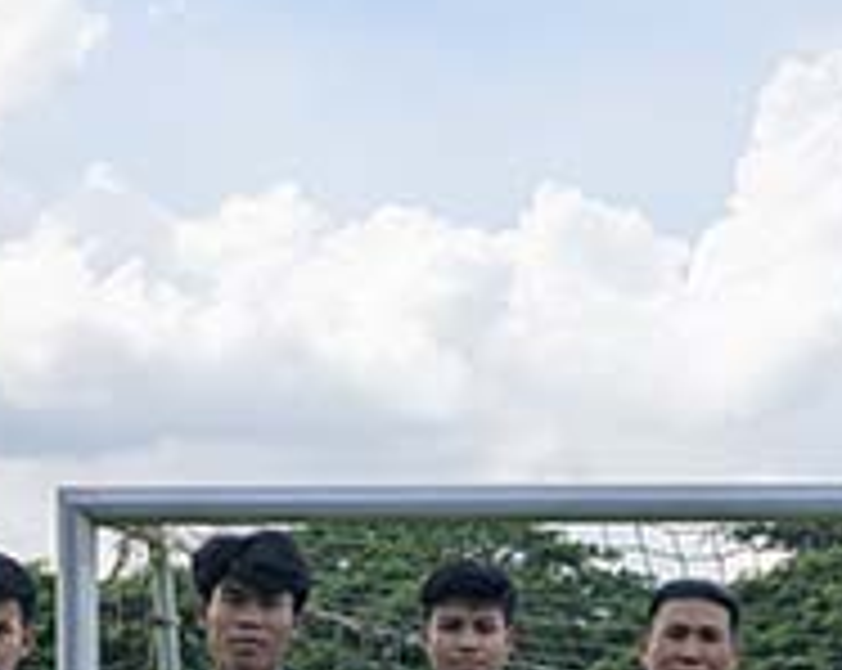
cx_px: 1229
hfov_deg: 13.3
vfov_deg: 11.0
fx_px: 3419
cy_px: 769
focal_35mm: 137
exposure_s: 1/400
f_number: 9
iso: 400
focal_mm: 28.5
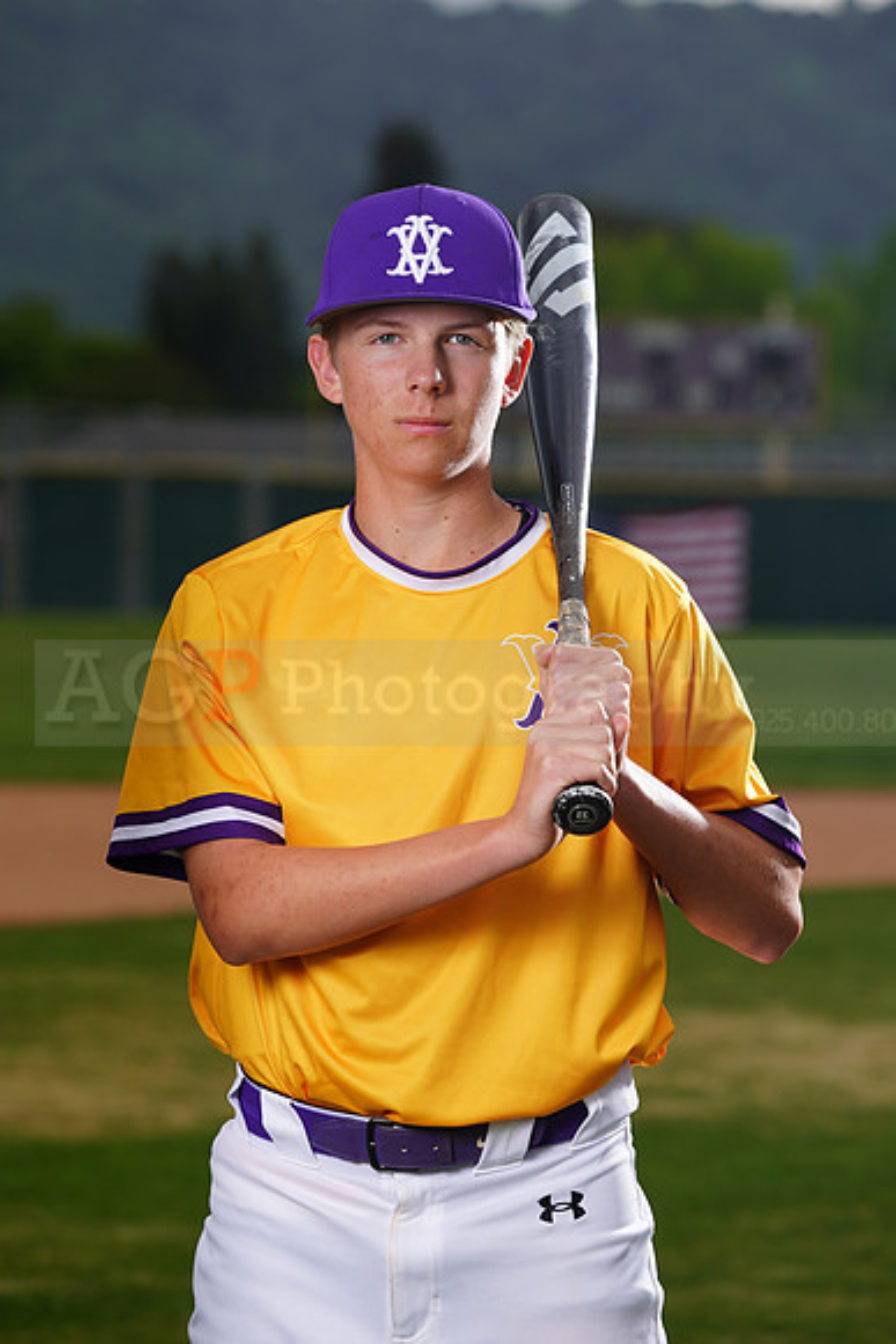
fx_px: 7797
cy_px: 672
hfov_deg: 6.6
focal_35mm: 209
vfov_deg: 9.8
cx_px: 448
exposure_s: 1/250
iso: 100
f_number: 8
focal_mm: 209
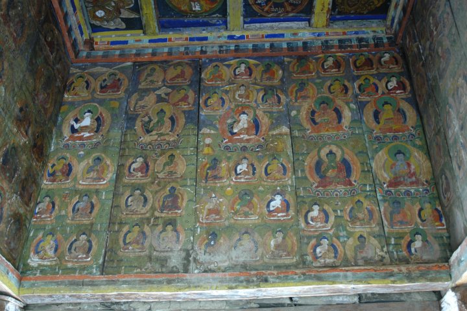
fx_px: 525
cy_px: 156
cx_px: 234
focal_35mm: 40
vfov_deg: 33.0
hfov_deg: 47.9
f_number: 3.8
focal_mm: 27
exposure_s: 1/30
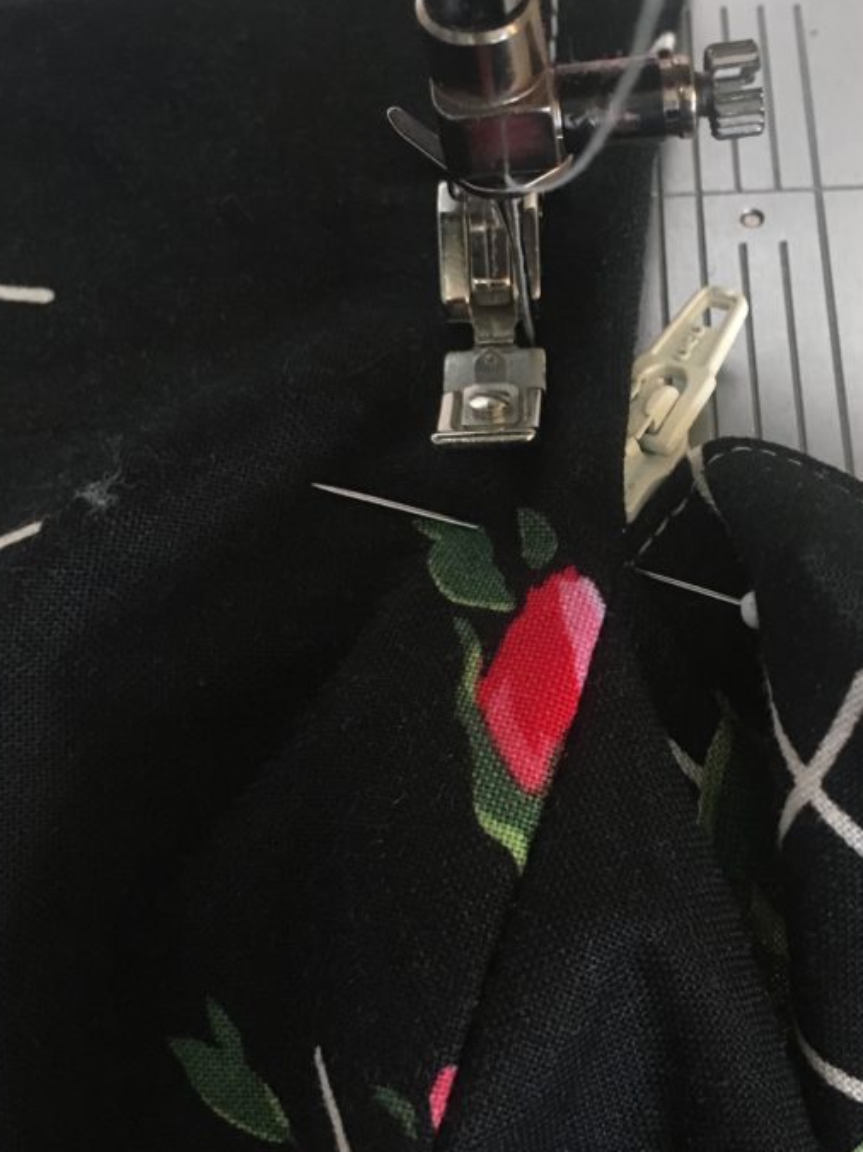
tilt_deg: -62.5
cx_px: 636
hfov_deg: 32.3
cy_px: 647
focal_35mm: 44
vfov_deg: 42.9
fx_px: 1463
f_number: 2.2
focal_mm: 4.15
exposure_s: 1/20
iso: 200
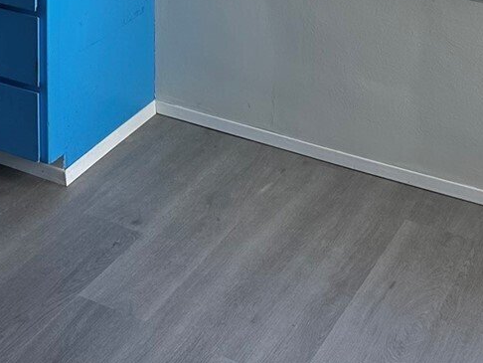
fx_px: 1103
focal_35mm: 79
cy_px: -230
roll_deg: +0.3
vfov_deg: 16.5
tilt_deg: -8.8
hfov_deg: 24.0
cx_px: 49
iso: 80
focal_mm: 6.86
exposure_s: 1/521
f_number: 1.78
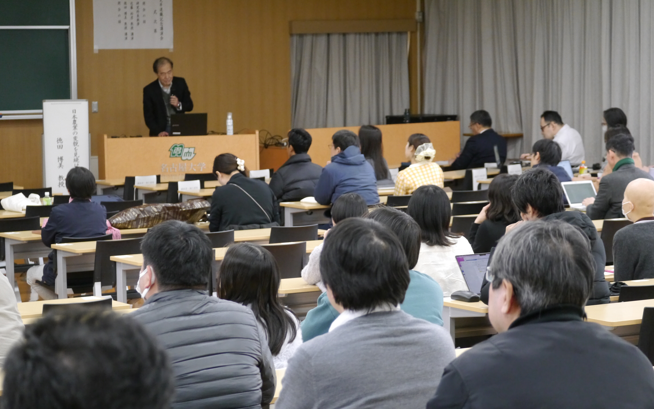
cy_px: 245
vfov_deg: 11.6
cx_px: 326
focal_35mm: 113
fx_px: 2014
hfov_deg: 18.4
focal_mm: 53
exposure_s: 1/80
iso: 1600
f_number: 4.4
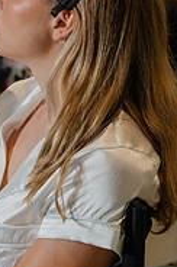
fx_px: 725
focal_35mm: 98
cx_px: 46
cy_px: 81
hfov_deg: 13.9
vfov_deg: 20.7
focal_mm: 40
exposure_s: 1/320
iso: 2800
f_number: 3.5
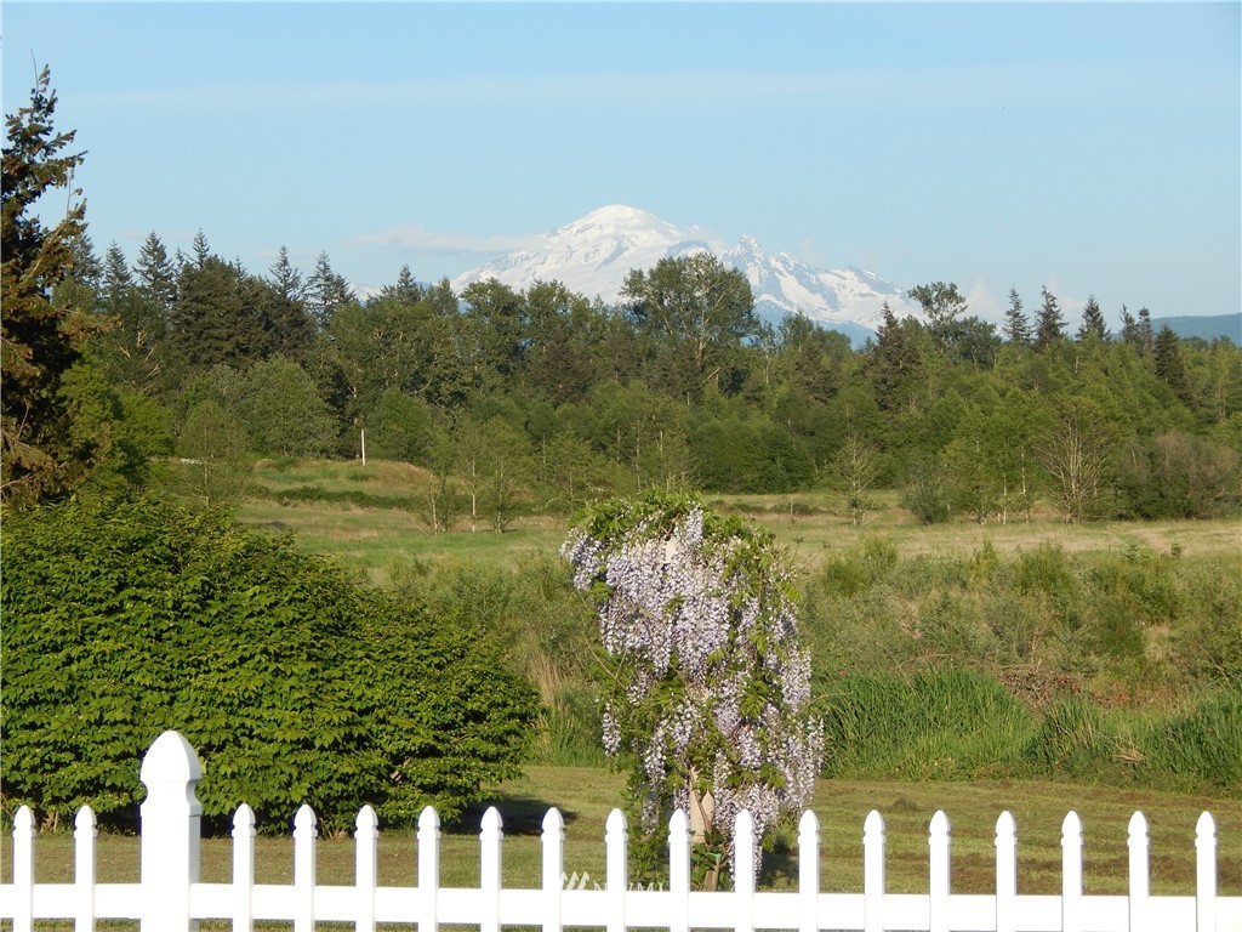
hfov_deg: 17.3
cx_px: 621
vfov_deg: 13.0
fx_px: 4090
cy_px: 466
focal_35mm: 114
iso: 125
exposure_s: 1/640
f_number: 4.6
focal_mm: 20.5
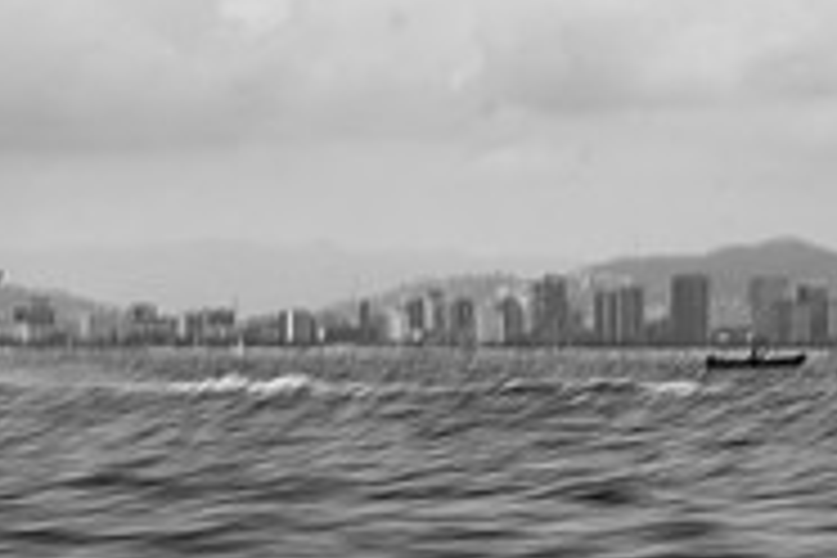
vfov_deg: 6.1
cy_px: 79
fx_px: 5231
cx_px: -292
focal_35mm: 225
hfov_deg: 9.0
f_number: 22
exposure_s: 1/30
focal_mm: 70
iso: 100
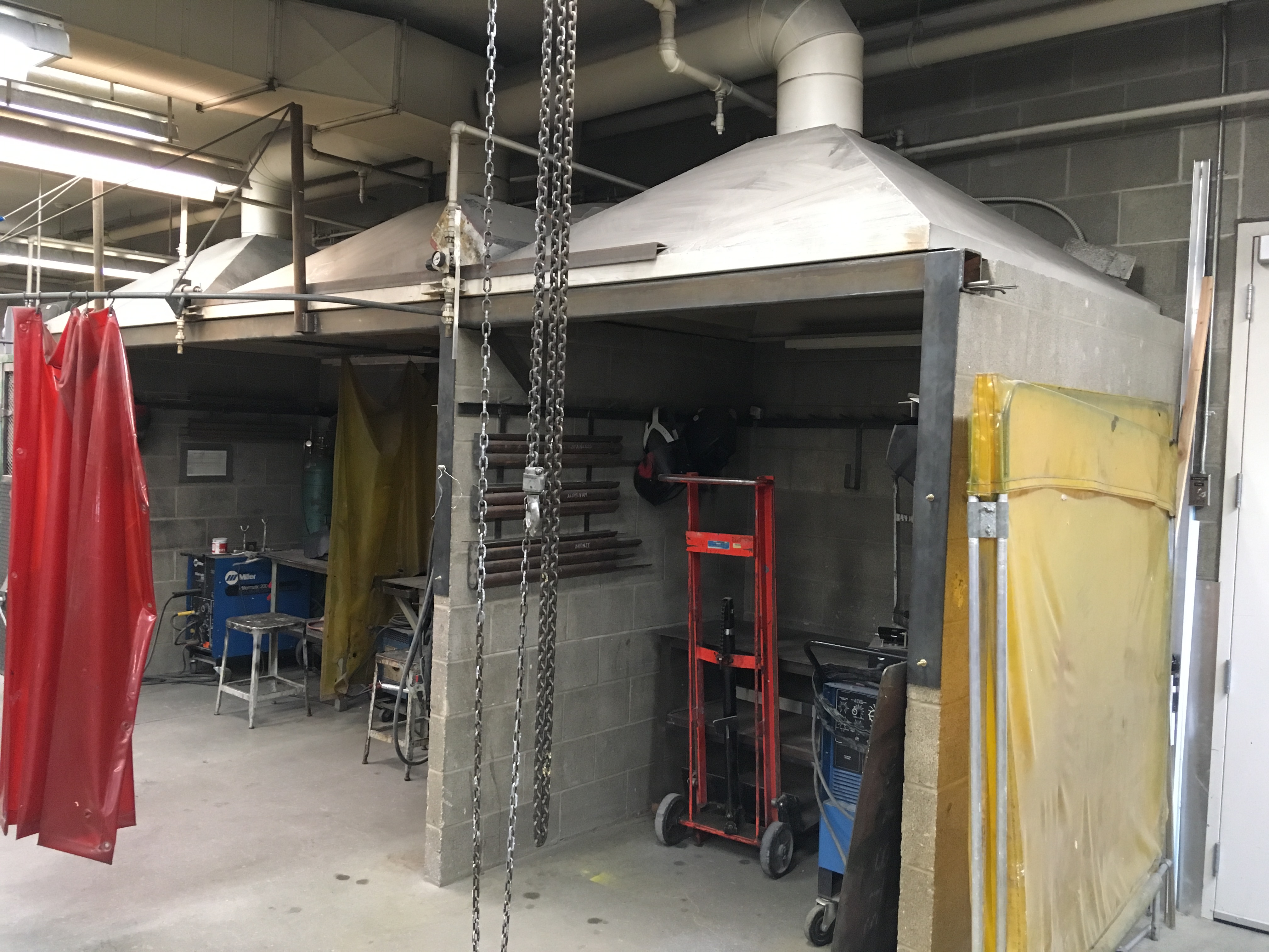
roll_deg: -1.5
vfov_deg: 48.2
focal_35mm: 29
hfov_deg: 61.7
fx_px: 1063
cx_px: 634
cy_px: 476
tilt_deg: -1.4
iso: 200
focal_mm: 4.15
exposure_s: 1/30
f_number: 2.2
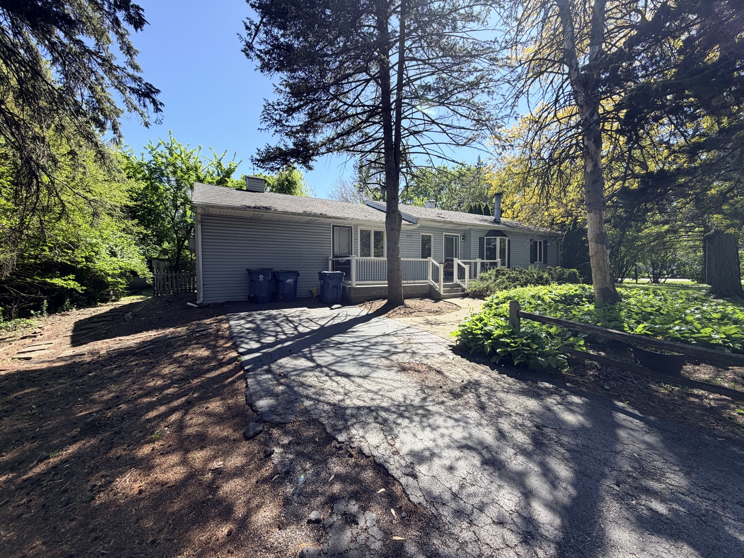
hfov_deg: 102.1
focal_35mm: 14
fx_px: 301
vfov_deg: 85.7
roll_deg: +0.6
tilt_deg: -1.2
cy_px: 279
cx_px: 372
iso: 40
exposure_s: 1/596
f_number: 2.2
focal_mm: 2.22
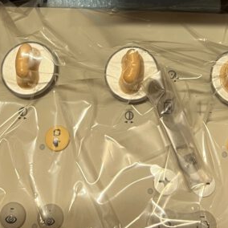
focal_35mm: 83
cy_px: -69
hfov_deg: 20.9
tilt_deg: -63.3
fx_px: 619
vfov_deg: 19.3
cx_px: 139
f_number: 1.5
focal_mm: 5.7
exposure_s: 1/50
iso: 160
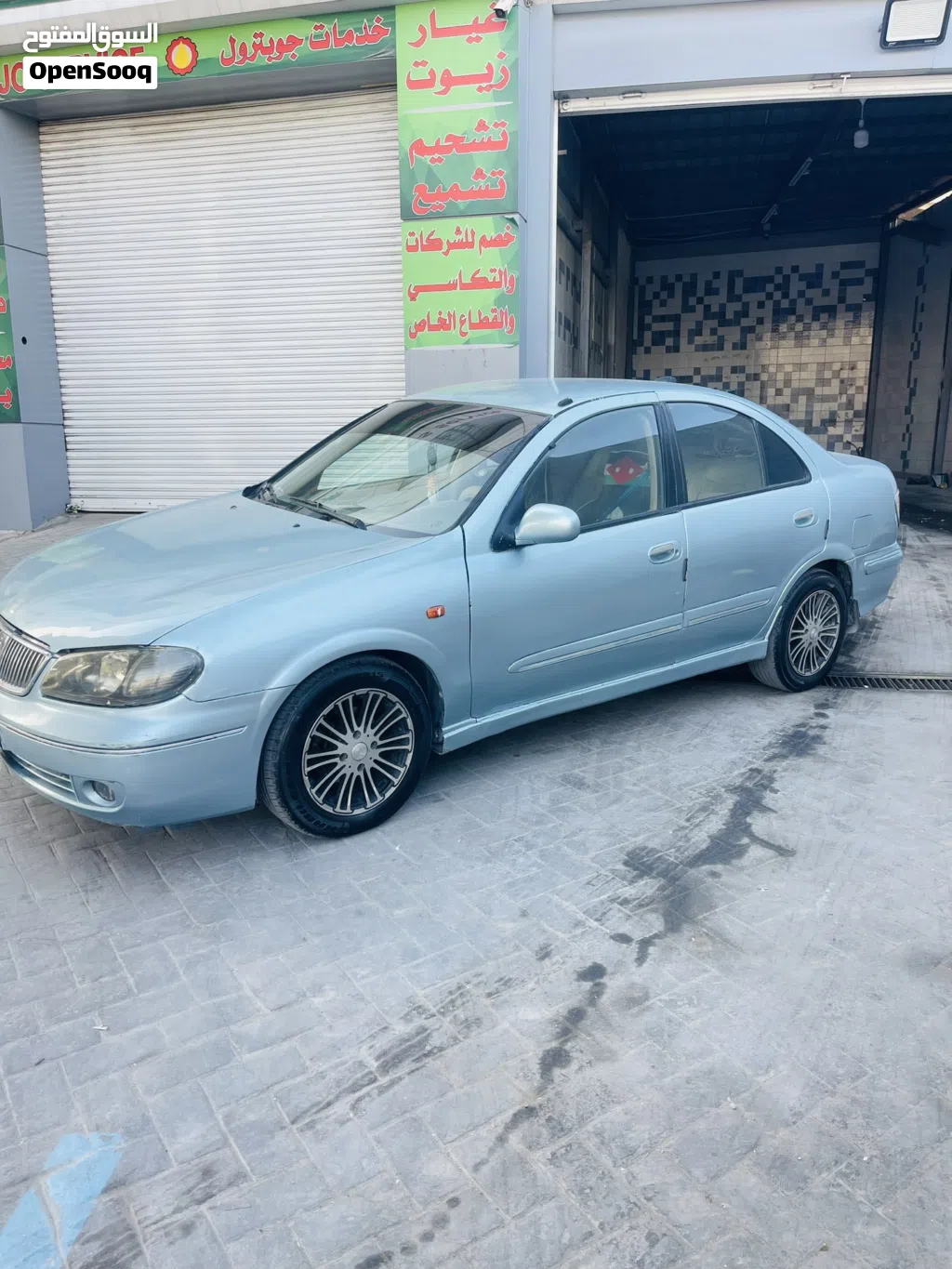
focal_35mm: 25
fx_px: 917
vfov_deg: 69.4
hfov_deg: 54.9
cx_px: 476
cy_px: 634
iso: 32
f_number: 1.6
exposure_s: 1/188
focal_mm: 5.1
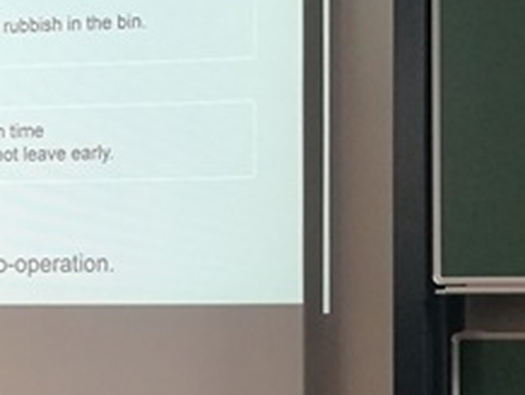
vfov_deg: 14.7
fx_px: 1503
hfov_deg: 17.4
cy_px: 419
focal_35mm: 99
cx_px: 836
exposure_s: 1/30
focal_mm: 4.5
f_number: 2.2
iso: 200
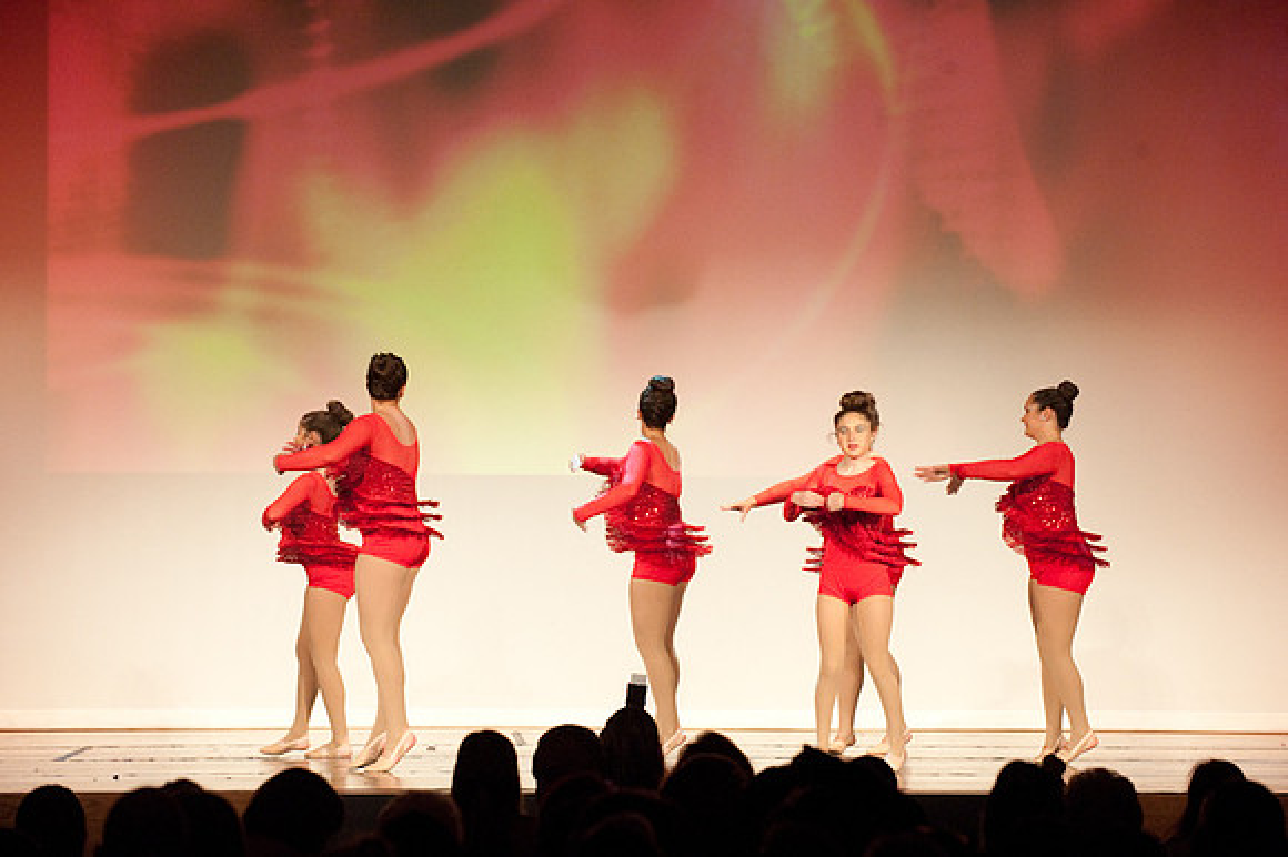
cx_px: 644
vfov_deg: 10.5
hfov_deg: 15.8
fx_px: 4648
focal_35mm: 130
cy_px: 428
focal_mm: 130
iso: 3200
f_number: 4
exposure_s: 1/200
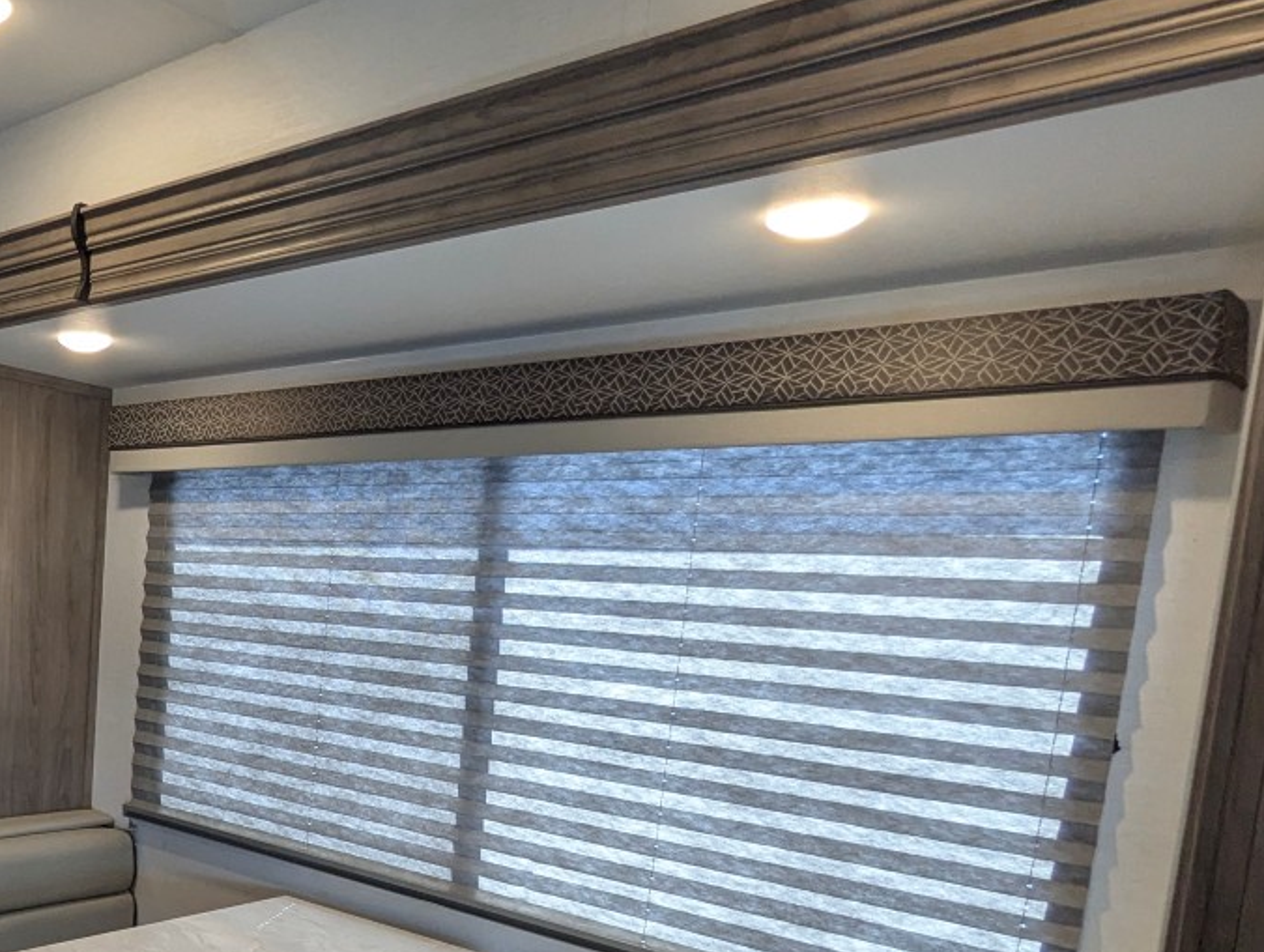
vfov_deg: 41.5
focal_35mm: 33
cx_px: 89
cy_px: 735
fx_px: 1207
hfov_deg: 48.5
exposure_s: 1/160
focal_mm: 2.35
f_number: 2.2
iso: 217
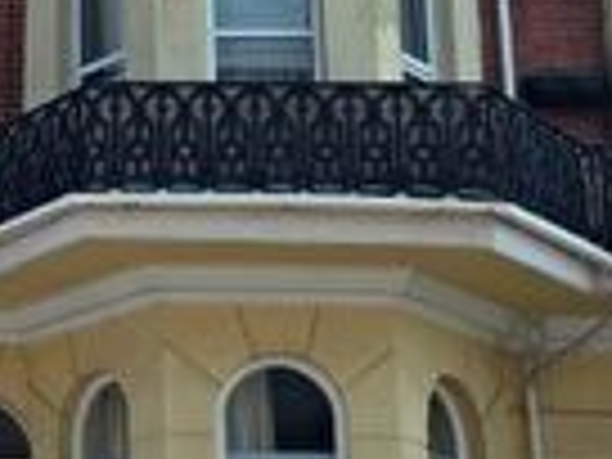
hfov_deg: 16.3
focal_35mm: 118
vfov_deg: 12.5
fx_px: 2086
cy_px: 74
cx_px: -18
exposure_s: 1/3569
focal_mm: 6.25
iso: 80
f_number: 1.7
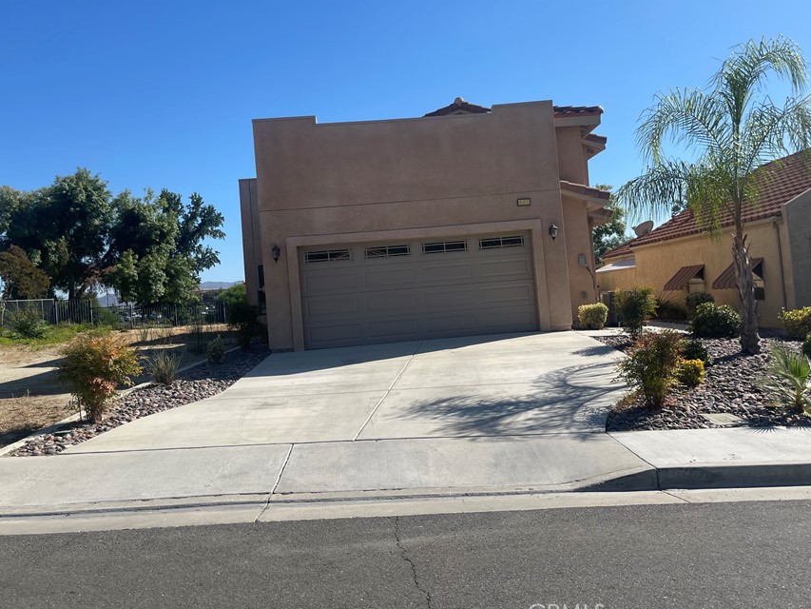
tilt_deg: +0.2
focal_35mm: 30
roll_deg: +4.3
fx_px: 703
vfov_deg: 46.7
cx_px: 434
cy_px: 261
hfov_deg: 59.9
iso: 32
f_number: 1.6
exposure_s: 1/4717
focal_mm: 5.1
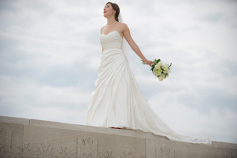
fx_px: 763
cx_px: 118
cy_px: 79
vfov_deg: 11.8
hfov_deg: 17.7
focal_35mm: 116
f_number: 2.8
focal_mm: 116
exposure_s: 1/250
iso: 160
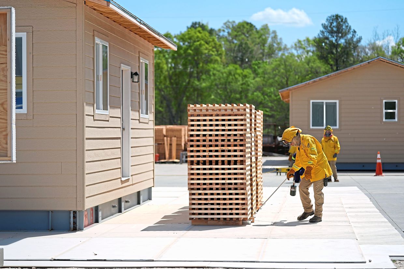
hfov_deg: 21.5
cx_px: 202
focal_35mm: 95
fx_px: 1066
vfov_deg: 14.4
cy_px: 134
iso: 125
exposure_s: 1/3200
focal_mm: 95
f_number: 2.8
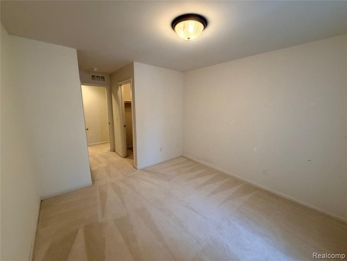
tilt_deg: -10.6
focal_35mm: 14
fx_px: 140
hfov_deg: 102.1
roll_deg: -0.2
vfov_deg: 85.7
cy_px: 130
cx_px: 174
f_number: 2.2
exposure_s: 1/60
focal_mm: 2.22
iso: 320
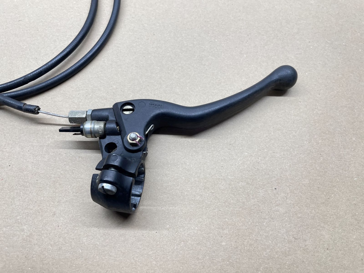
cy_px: 136
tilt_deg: -67.2
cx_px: 182
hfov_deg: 67.3
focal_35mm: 26
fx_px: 273
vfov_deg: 53.1
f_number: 1.6
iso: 100
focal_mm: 4.2
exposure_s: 1/100
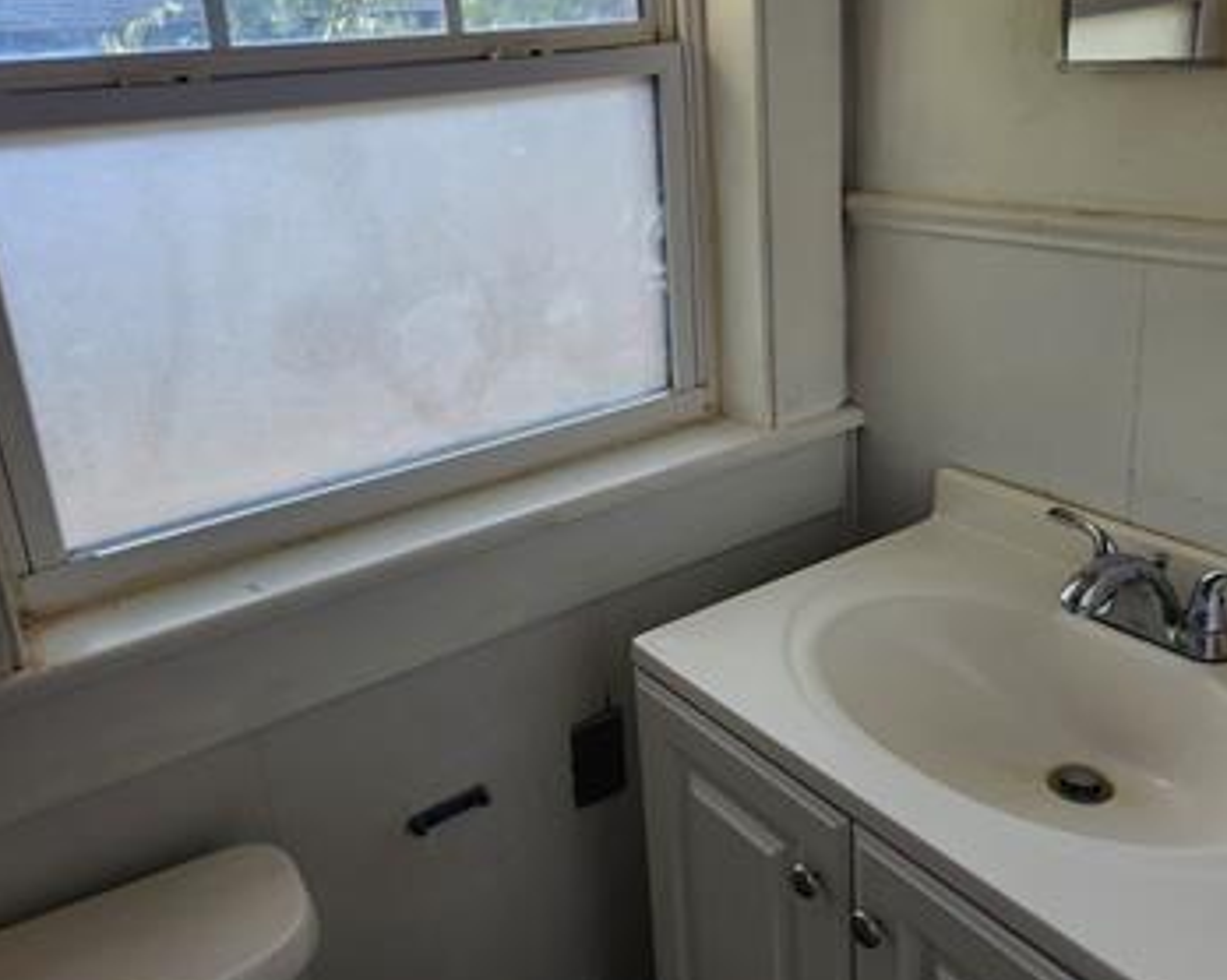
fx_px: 1125
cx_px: 624
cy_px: 412
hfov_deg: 57.2
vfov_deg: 46.9
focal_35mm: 31
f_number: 1.8
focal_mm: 5.4
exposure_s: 1/180
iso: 125
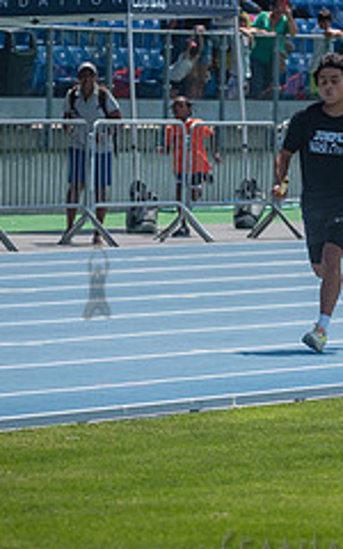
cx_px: 257
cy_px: 188
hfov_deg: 2.8
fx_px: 7089
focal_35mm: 474
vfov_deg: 4.4
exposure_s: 1/2000
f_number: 4.5
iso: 250
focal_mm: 155
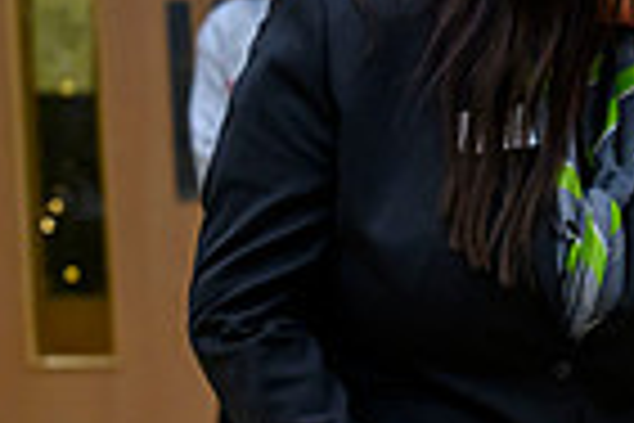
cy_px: 452
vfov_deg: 3.8
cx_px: 1250
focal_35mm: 362
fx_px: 6375
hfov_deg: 5.6
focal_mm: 88
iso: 2000
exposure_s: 1/200
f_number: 4
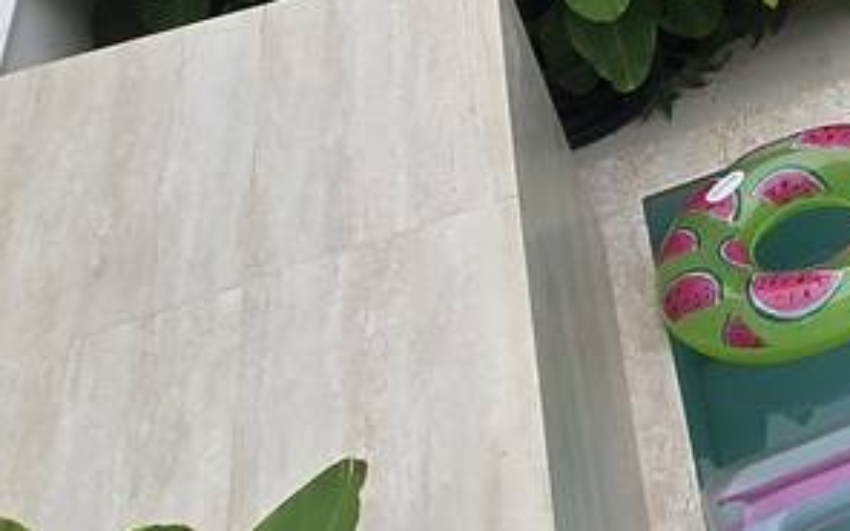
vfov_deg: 17.2
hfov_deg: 20.9
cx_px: 1536
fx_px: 1552
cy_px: -299
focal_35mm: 67
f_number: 2.2
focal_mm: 2.2
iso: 50
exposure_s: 1/722
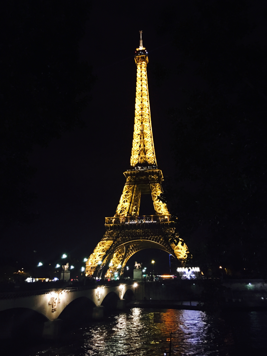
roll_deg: +0.8
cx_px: 134
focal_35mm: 29
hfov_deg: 48.2
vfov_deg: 61.7
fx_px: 298
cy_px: 178
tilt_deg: +18.7
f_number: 2.2
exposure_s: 1/17
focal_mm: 4.15
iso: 400
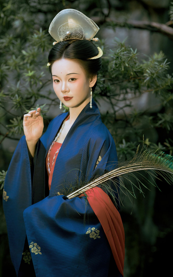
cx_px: 82
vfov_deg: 23.8
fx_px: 656
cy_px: 138
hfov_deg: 15.0
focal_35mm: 87
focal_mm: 85
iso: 1000
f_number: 2.2
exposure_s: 1/250
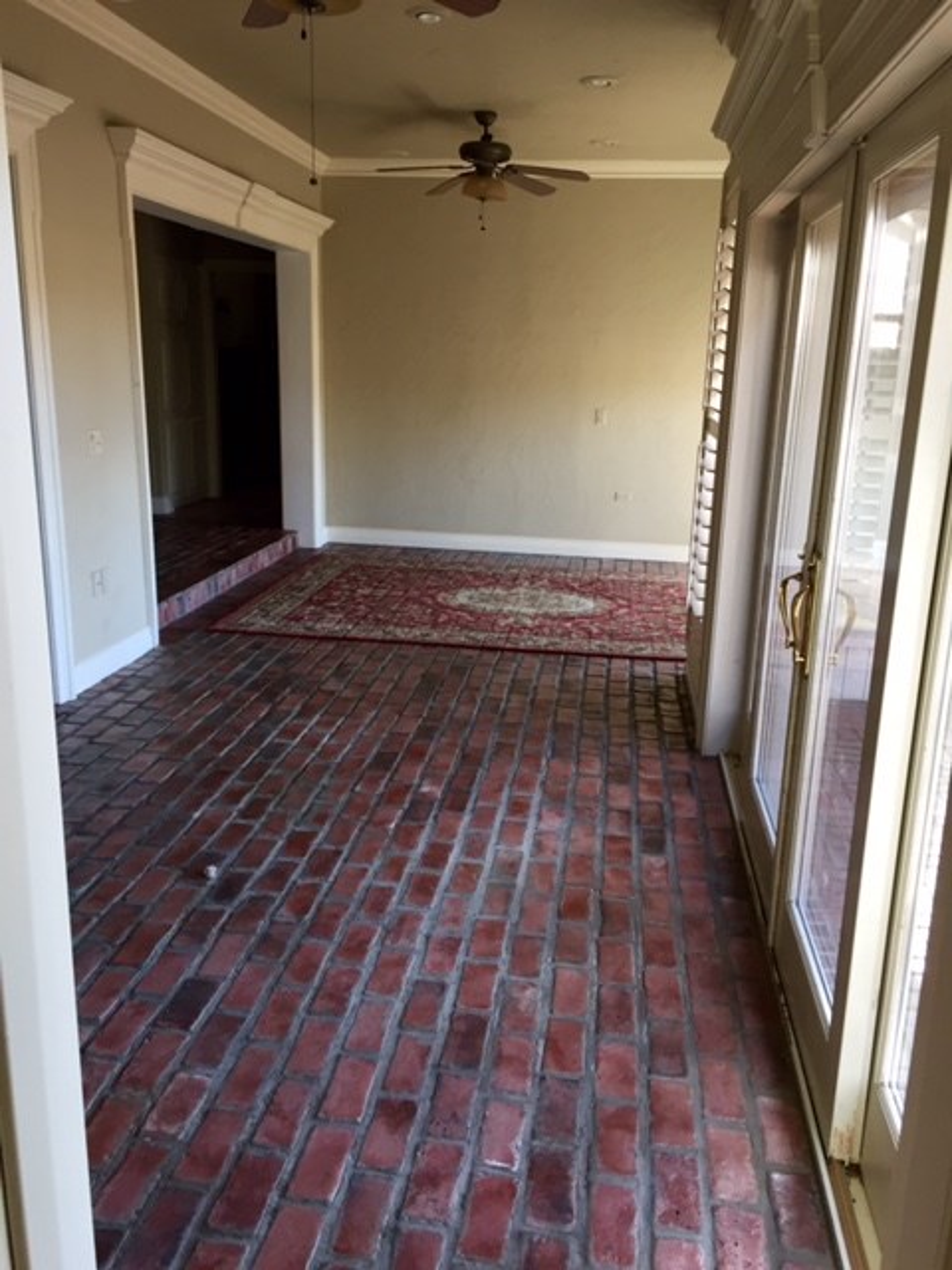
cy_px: 635
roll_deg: -2.0
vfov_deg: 61.7
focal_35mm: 29
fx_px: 1063
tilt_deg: -13.1
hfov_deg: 48.2
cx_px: 476
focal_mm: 4.15
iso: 32
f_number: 2.2
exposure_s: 1/30
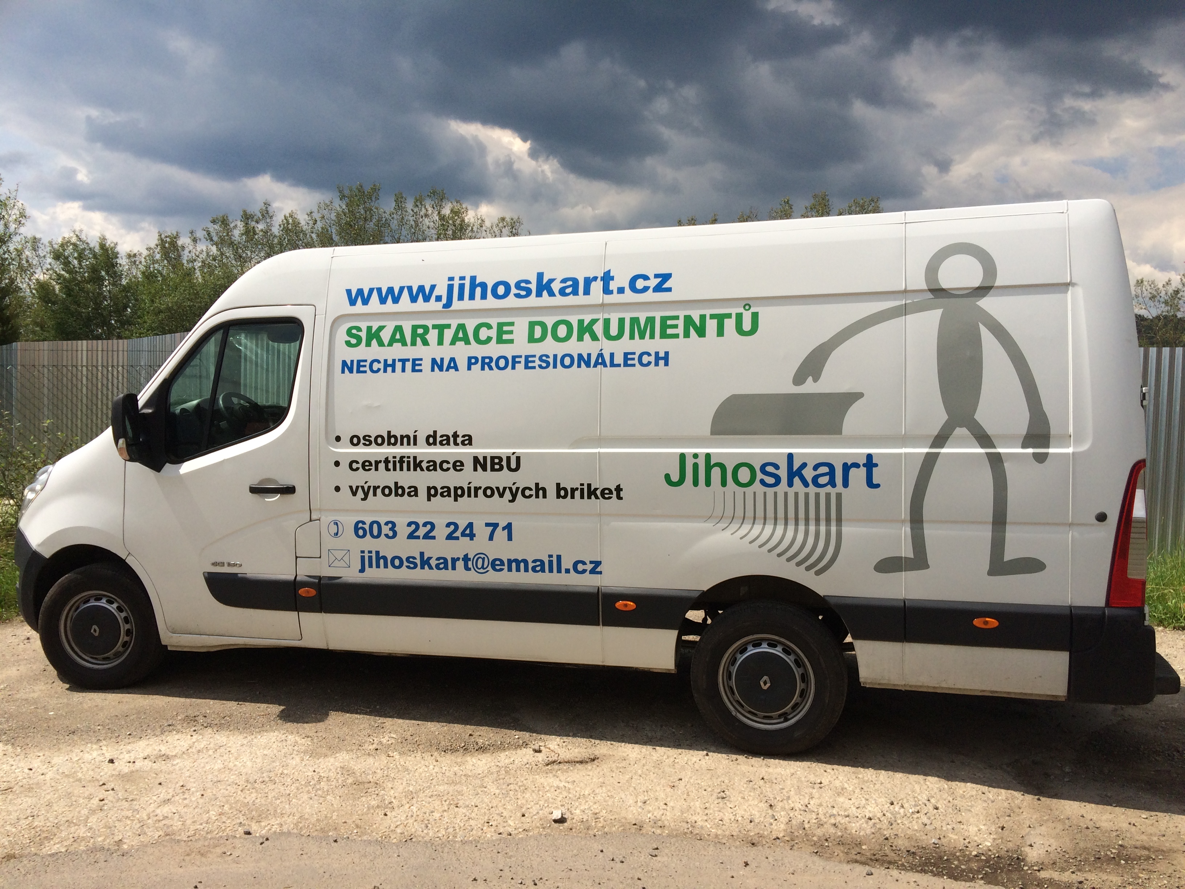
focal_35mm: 29
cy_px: 444
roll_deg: -1.1
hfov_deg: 61.7
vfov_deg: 48.2
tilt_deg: -2.5
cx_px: 592
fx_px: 993
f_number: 2.2
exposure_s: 1/3165
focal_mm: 4.15
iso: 32
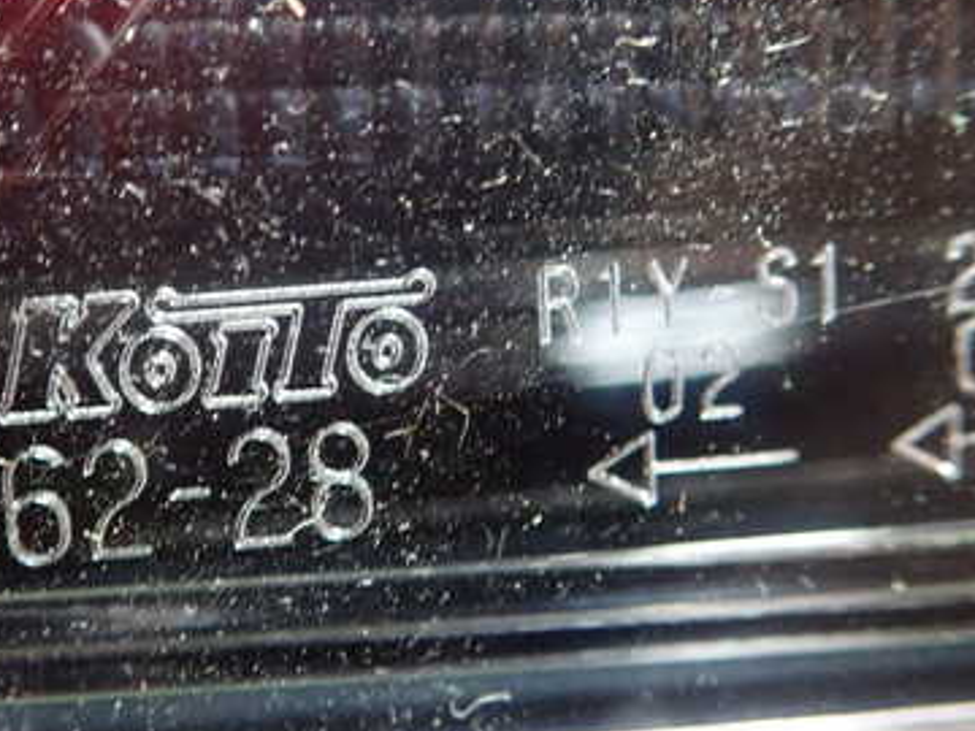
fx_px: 1408
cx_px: 252
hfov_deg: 37.3
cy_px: 309
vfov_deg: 29.1
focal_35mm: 50
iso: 1000
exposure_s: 1/30
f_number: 2.3
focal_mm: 5.5
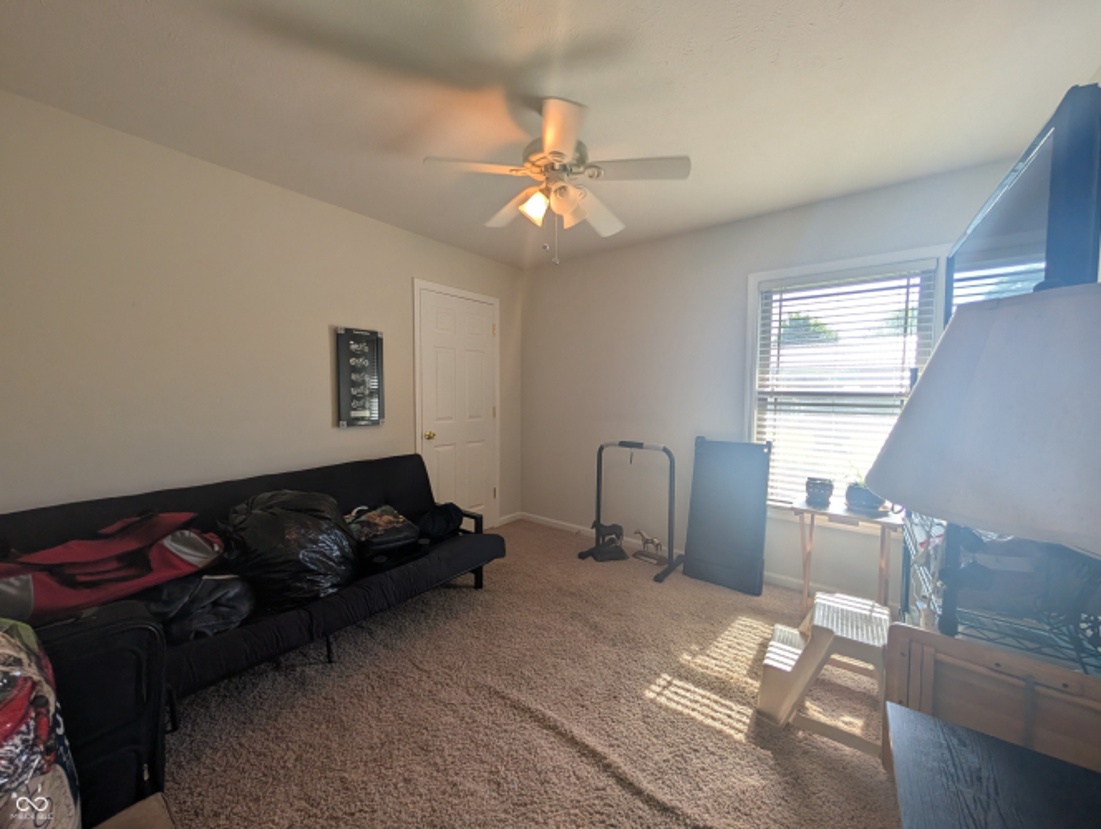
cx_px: 550
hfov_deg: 110.5
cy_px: 414
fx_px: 382
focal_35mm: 12
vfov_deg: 94.6
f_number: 1.7
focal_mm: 2.02
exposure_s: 1/182
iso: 54
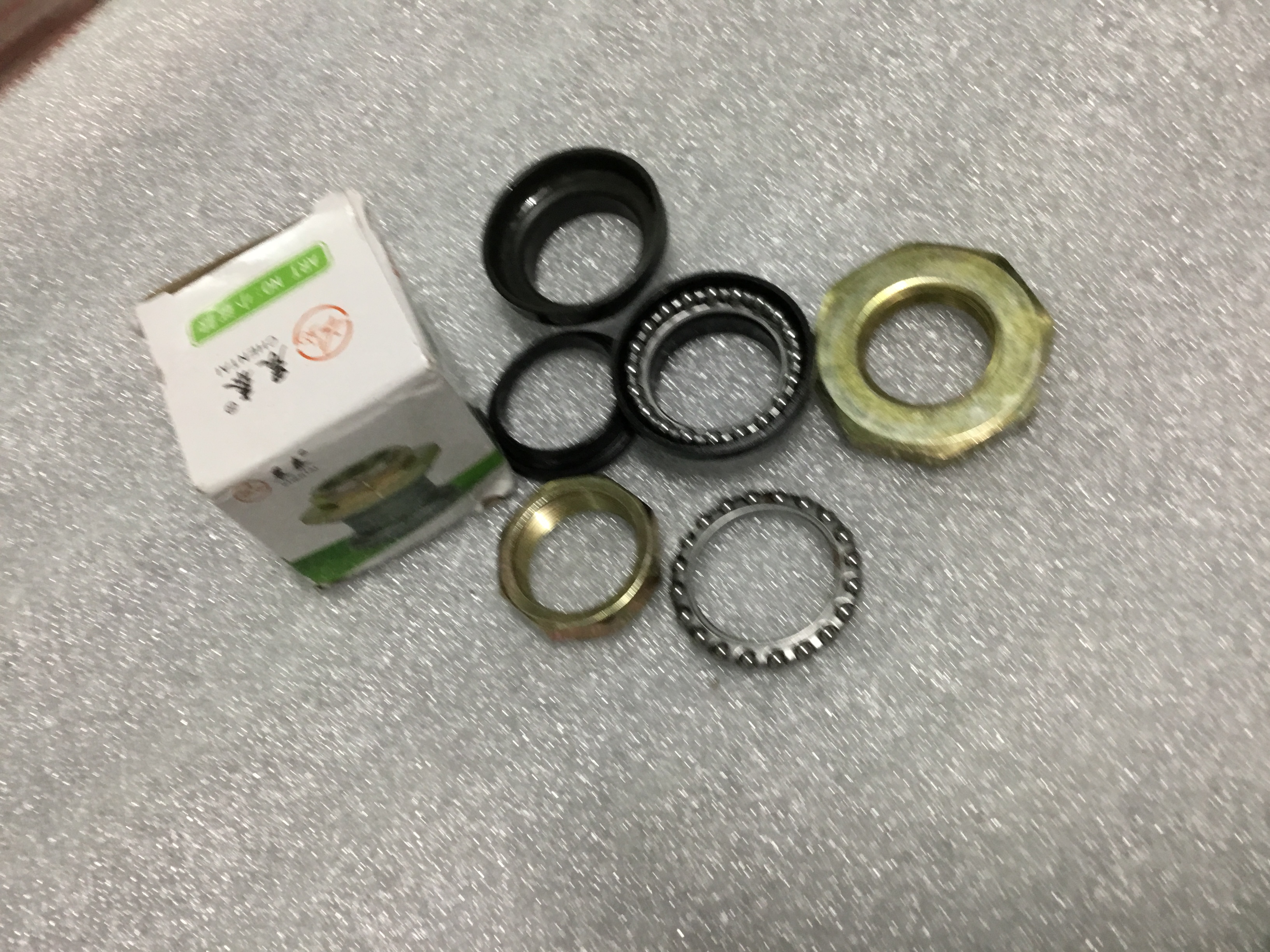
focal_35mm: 31
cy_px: 476
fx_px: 1137
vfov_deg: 45.4
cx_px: 635
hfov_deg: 58.4
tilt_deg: -62.5
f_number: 2.4
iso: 125
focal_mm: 3.3
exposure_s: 1/33
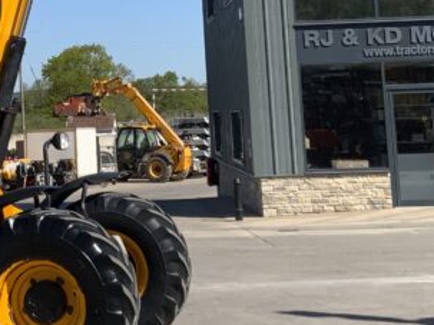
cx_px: 29
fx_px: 1228
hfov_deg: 19.6
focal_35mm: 98
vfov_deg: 14.8
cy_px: -17
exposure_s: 1/1786
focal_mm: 3
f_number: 1.8
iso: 16
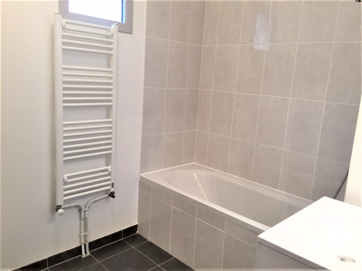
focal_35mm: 29
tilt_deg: -11.1
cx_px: 181
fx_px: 303
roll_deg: -3.8
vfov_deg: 48.2
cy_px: 136
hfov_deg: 61.7
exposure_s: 1/33
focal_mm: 4.15
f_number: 2.2
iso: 64
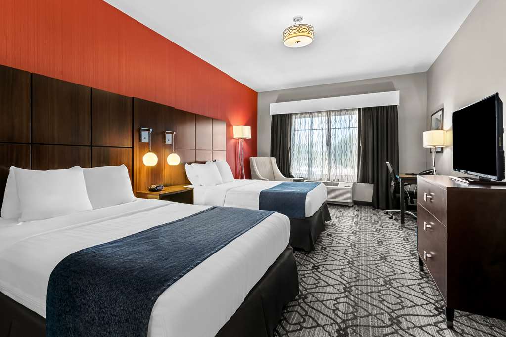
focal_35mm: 15
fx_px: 211
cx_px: 253
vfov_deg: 77.3
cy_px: 168
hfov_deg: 100.4
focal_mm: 10
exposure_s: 1/2
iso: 400
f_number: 8
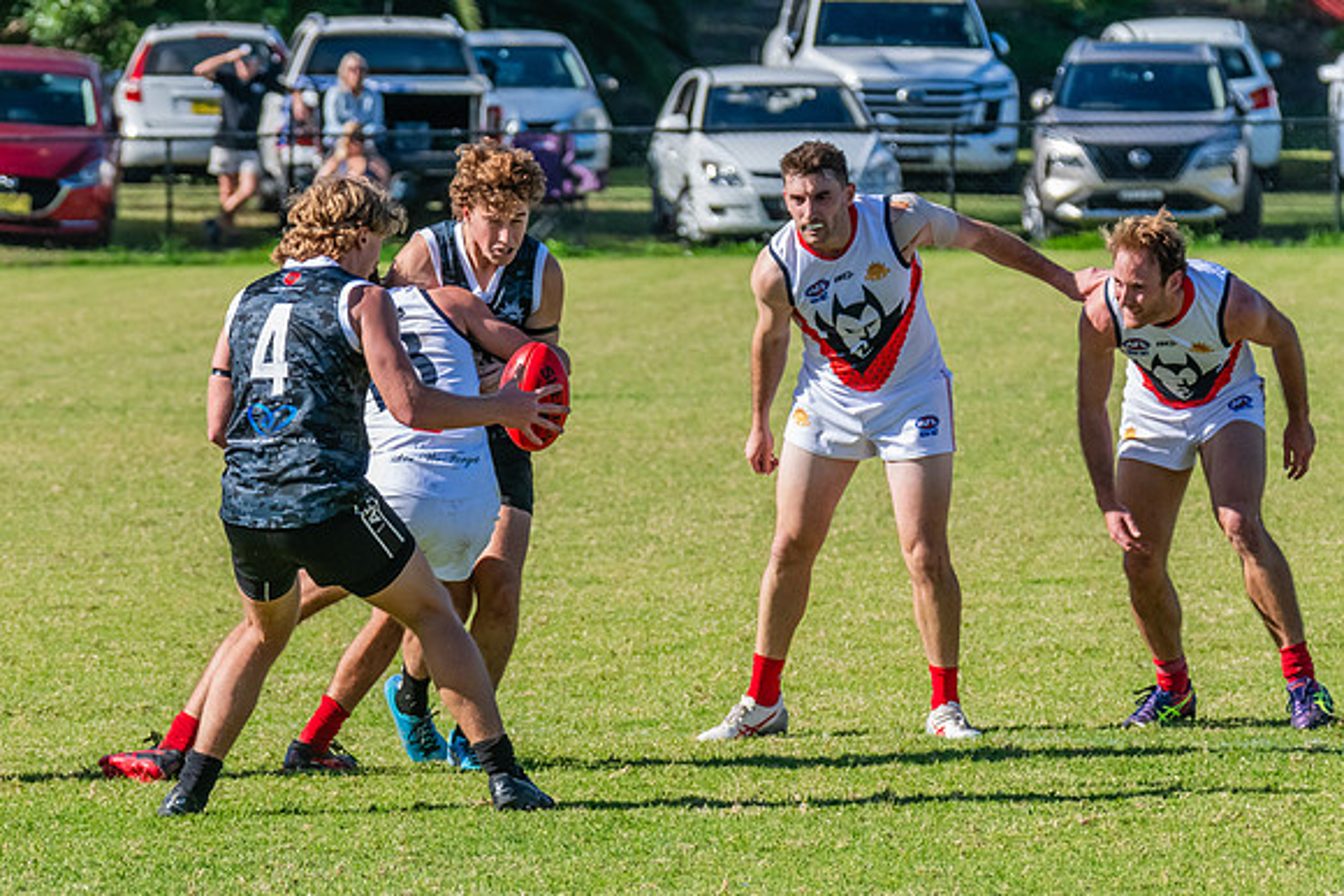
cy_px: 523
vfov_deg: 2.7
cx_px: 359
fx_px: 18701
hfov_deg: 4.1
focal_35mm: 501
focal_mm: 340
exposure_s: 1/1600
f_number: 11
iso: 1600
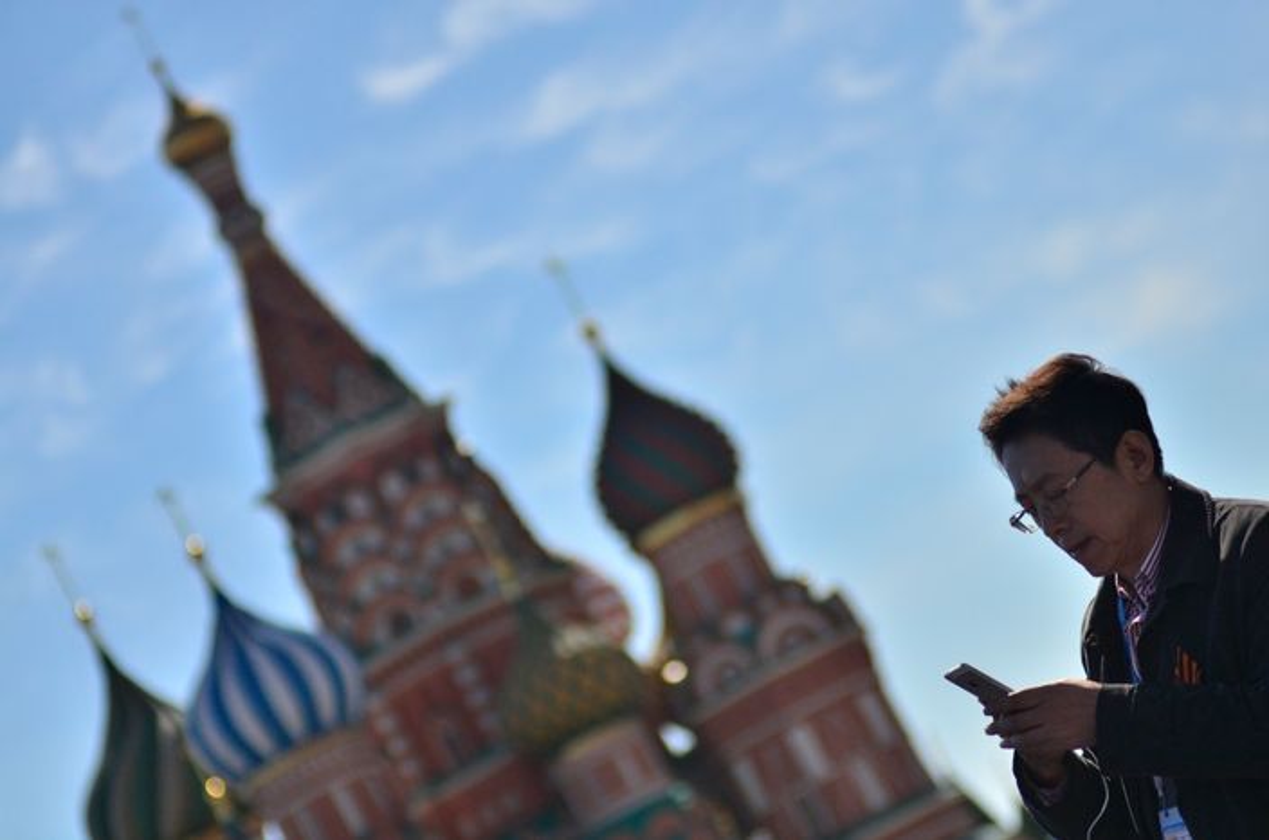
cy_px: 420
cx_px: 634
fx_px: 4220
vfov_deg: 11.4
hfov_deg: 17.1
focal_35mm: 120
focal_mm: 80
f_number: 2.8
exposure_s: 1/8000
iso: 560
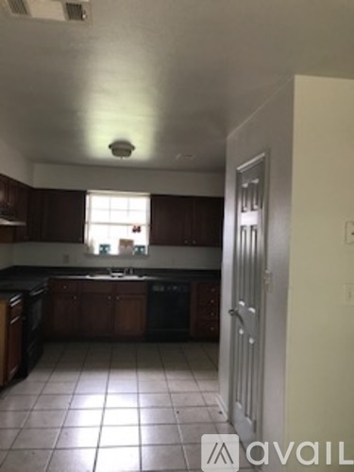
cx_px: 177
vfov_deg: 63.4
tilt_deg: -2.1
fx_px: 382
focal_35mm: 28
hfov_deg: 49.7
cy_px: 236
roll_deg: -3.0
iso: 40
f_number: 1.8
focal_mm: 3.99
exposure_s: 1/30
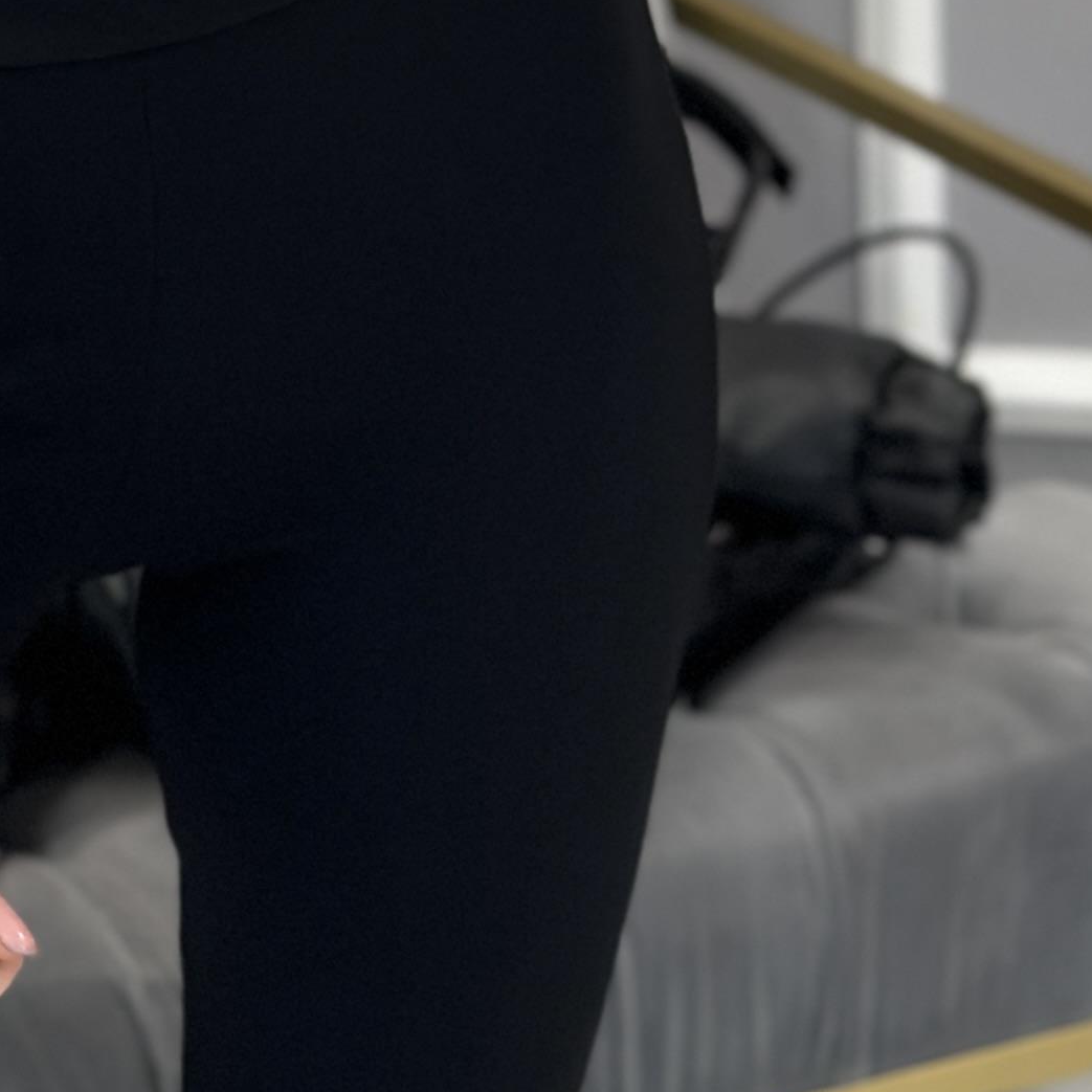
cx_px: 41
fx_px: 5853
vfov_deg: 10.2
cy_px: -759
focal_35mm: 164
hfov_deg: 10.6
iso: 125
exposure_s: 1/100
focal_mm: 6.86
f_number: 1.78
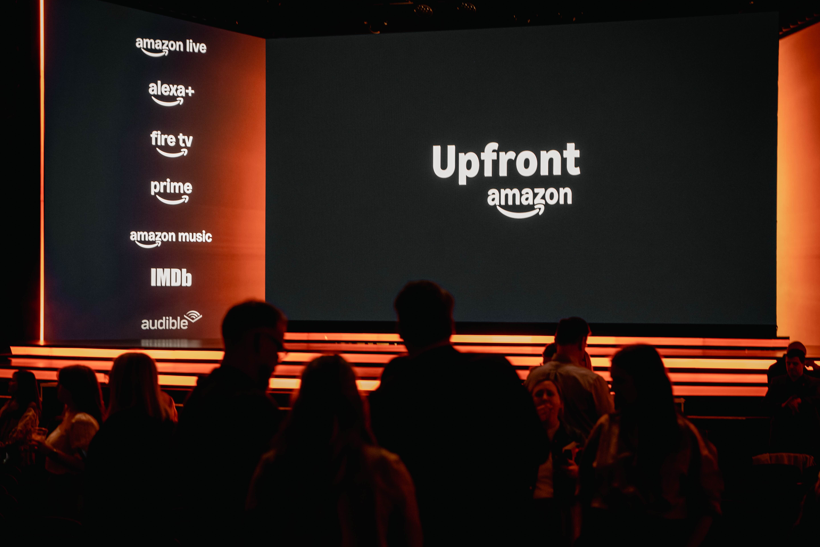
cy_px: 272
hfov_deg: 26.0
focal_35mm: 78
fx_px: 1777
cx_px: 406
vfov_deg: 17.5
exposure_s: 1/60
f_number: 4
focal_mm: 75
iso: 3200
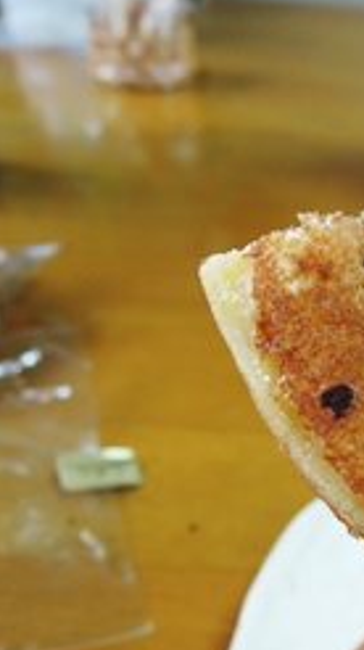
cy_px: 341
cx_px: 586
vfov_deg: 40.6
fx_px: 877
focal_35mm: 51
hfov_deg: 19.6
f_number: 2.8
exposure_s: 1/30
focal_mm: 5.1
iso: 320
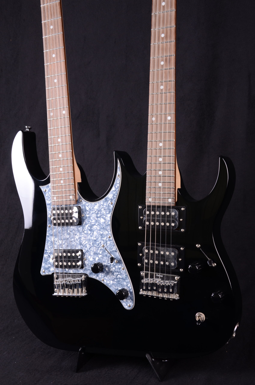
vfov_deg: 41.2
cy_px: 192
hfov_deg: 28.0
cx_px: 128
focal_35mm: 48
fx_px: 512
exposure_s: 1/200
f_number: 11
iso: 200
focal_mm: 32
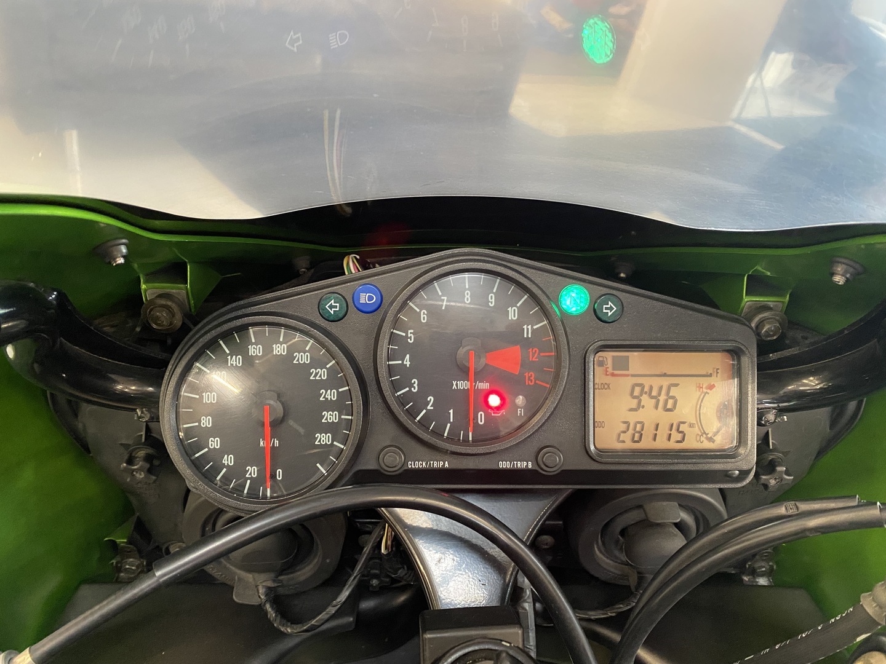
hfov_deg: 67.3
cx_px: 443
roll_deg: -14.6
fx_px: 665
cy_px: 332
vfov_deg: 53.1
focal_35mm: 26
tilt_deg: -34.8
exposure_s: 1/50
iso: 500
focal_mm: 4.25
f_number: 1.8
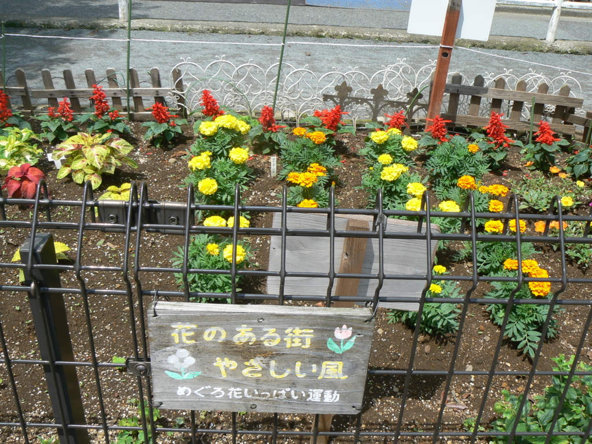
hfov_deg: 51.4
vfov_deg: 39.7
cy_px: 222
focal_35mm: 36
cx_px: 296
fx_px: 616
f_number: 5.6
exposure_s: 1/320
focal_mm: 6
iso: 80
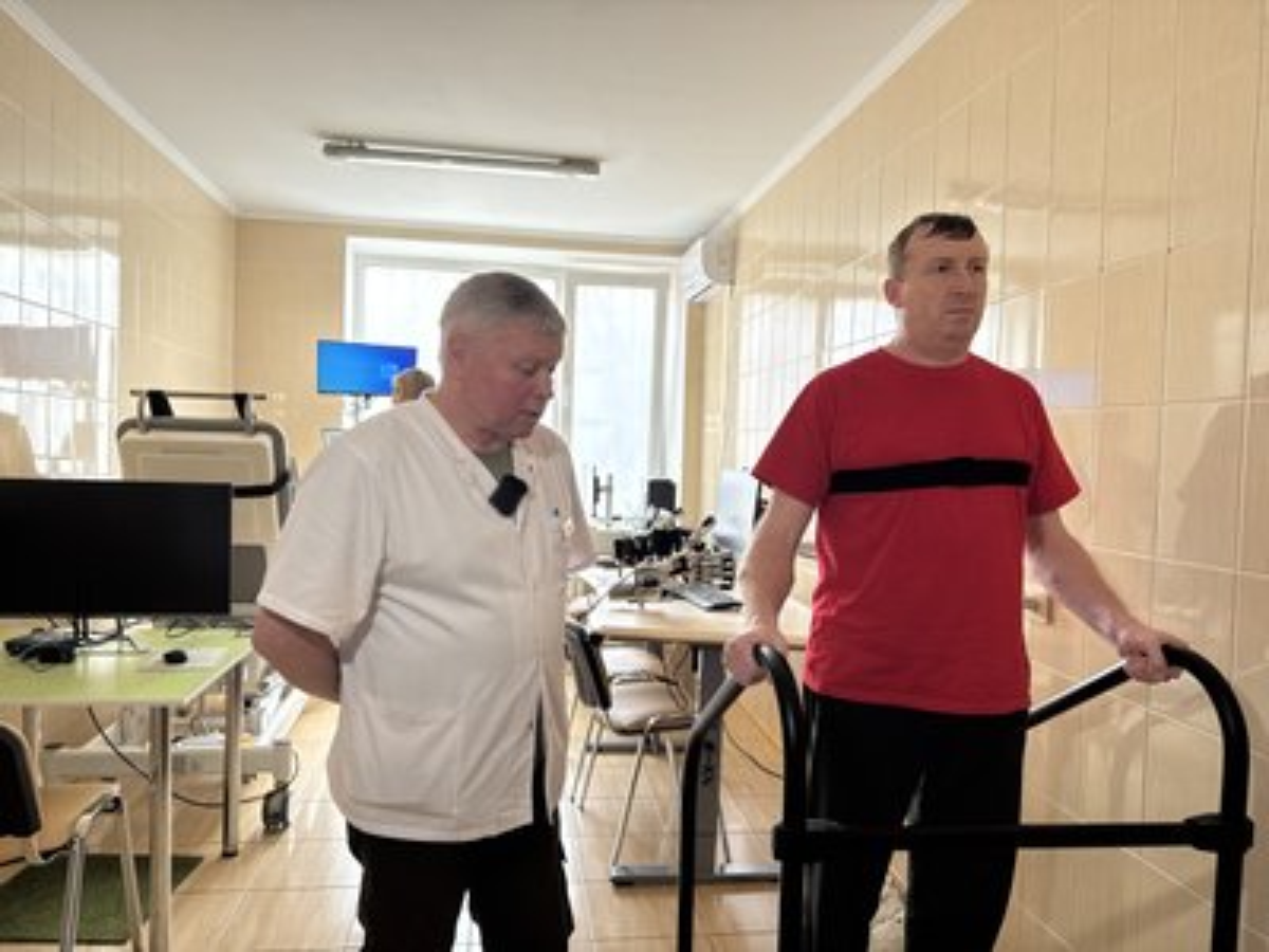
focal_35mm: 24
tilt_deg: -1.1
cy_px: 476
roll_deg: -1.7
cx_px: 634
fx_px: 880
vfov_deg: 56.8
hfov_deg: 71.6
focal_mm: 6.76
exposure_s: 1/121
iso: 125
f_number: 1.78
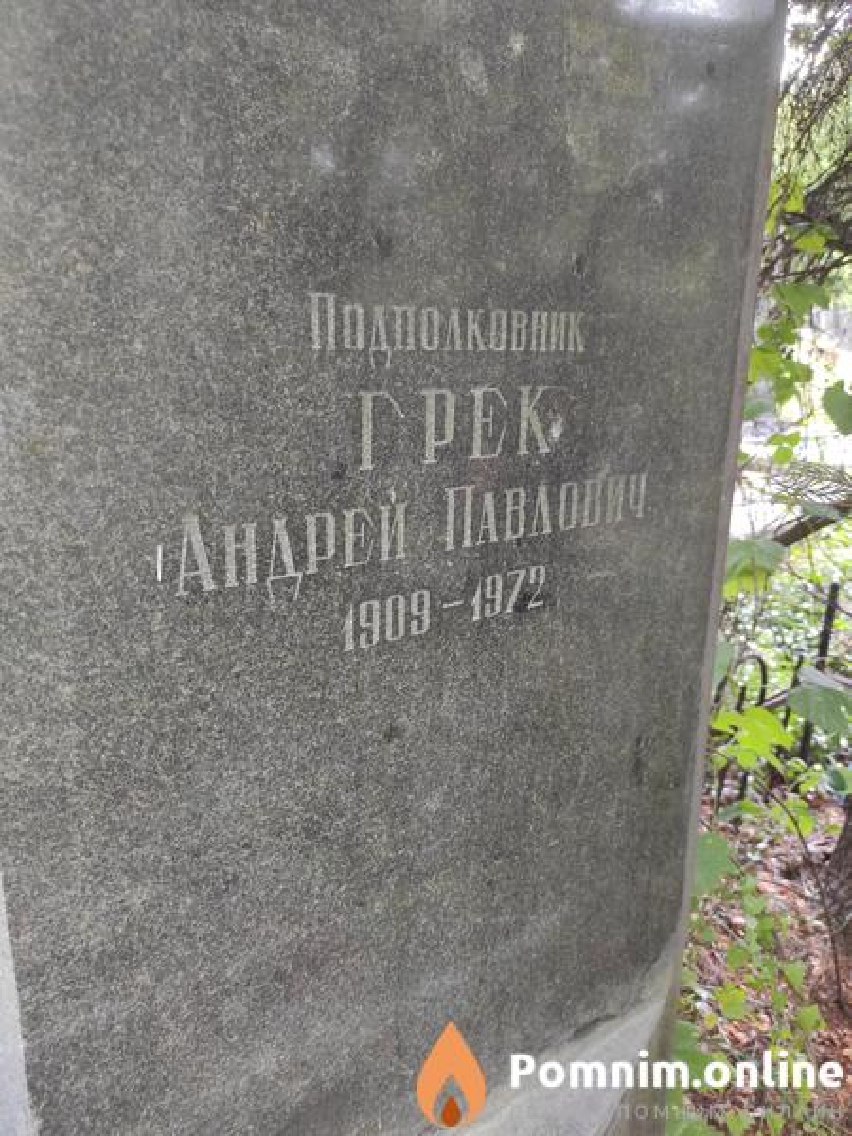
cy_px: 568
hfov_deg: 54.9
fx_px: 820
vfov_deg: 69.4
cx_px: 426
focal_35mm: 25
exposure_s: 1/33
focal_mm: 5.43
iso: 148
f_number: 1.89
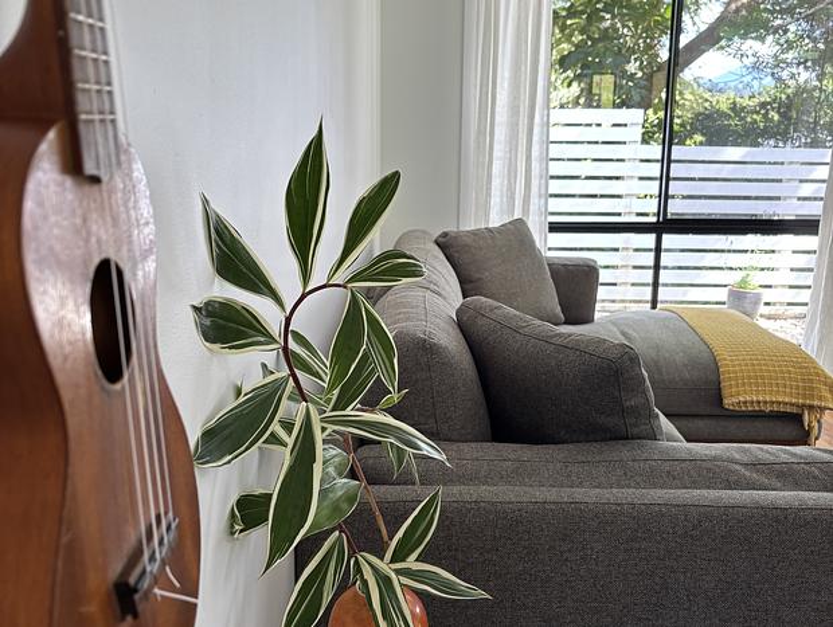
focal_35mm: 26
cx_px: 416
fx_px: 627
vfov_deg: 53.2
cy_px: 314
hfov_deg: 67.2
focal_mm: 5.96
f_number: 1.6
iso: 100
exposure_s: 1/121
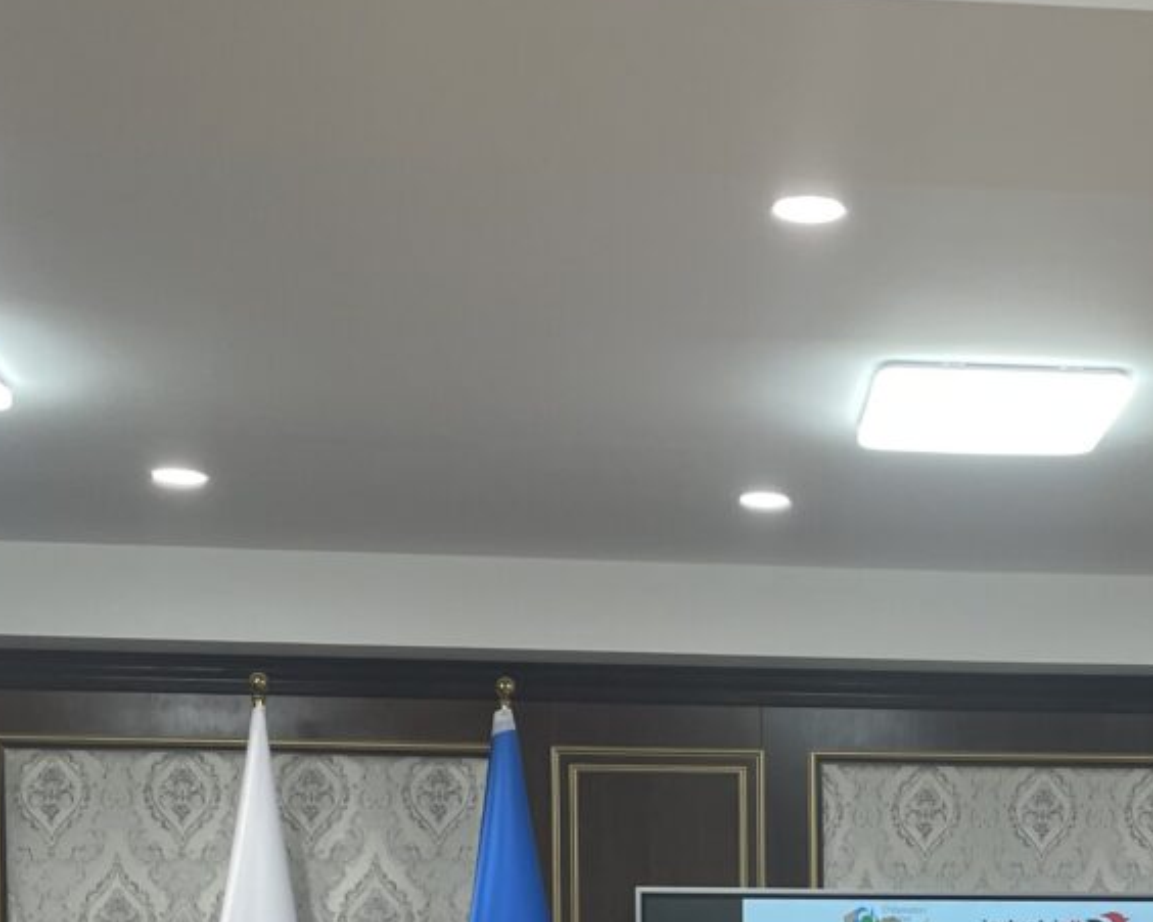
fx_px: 2457
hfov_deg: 25.8
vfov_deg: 19.8
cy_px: 1139
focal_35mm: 72
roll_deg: -0.2
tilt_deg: -2.0
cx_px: 985
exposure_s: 1/100
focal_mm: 4.2
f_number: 1.6
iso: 80
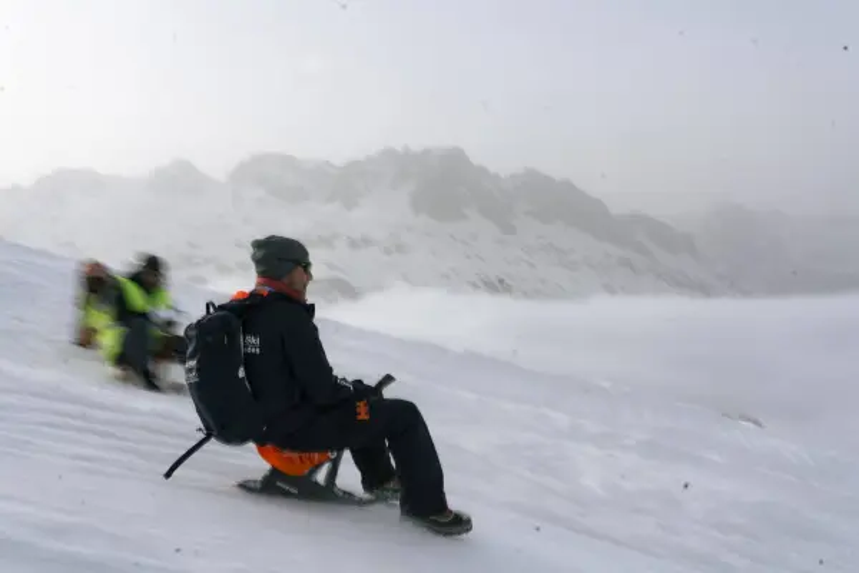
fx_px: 835
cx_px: 430
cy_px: 286
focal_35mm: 35
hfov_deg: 54.4
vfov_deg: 37.9
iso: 100
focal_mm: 35
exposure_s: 1/40
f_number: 16
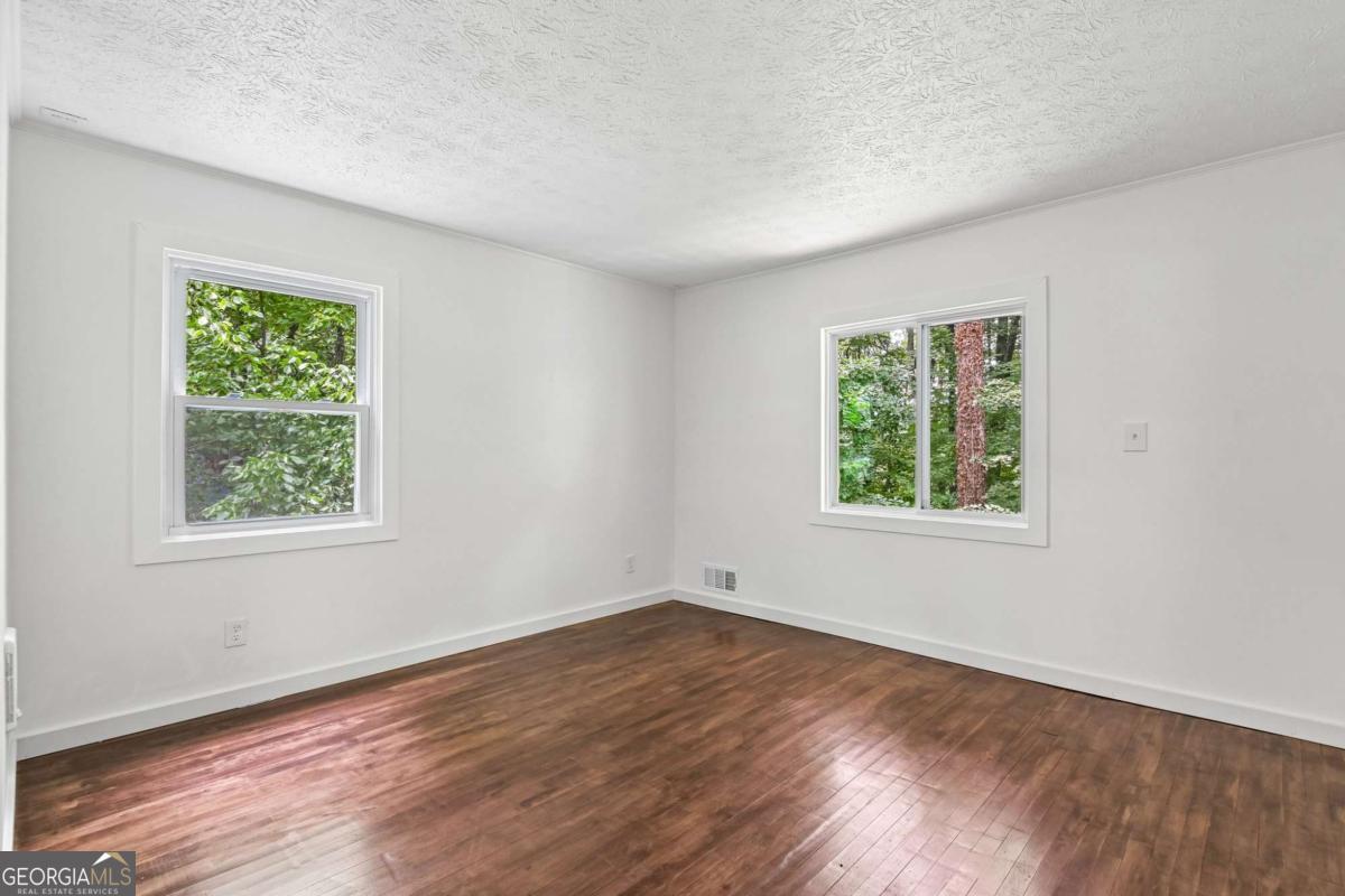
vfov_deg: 73.7
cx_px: 672
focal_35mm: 16
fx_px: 598
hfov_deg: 96.7
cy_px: 448
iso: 400
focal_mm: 16
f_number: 8
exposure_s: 1/8
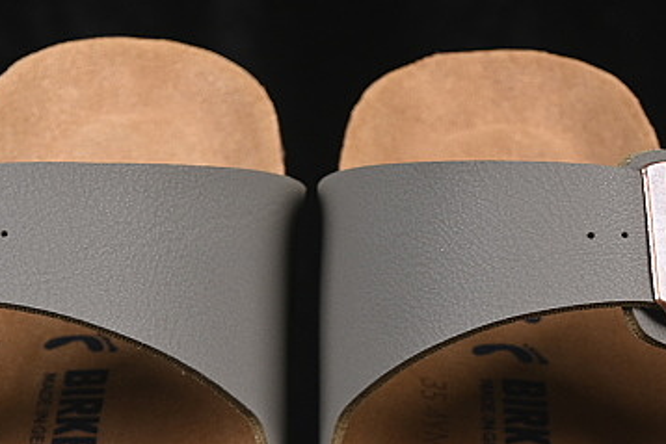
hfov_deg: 9.1
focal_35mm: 226
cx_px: 277
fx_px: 4182
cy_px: 594
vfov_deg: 6.0
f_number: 6.3
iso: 160
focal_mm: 50
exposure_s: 1/60
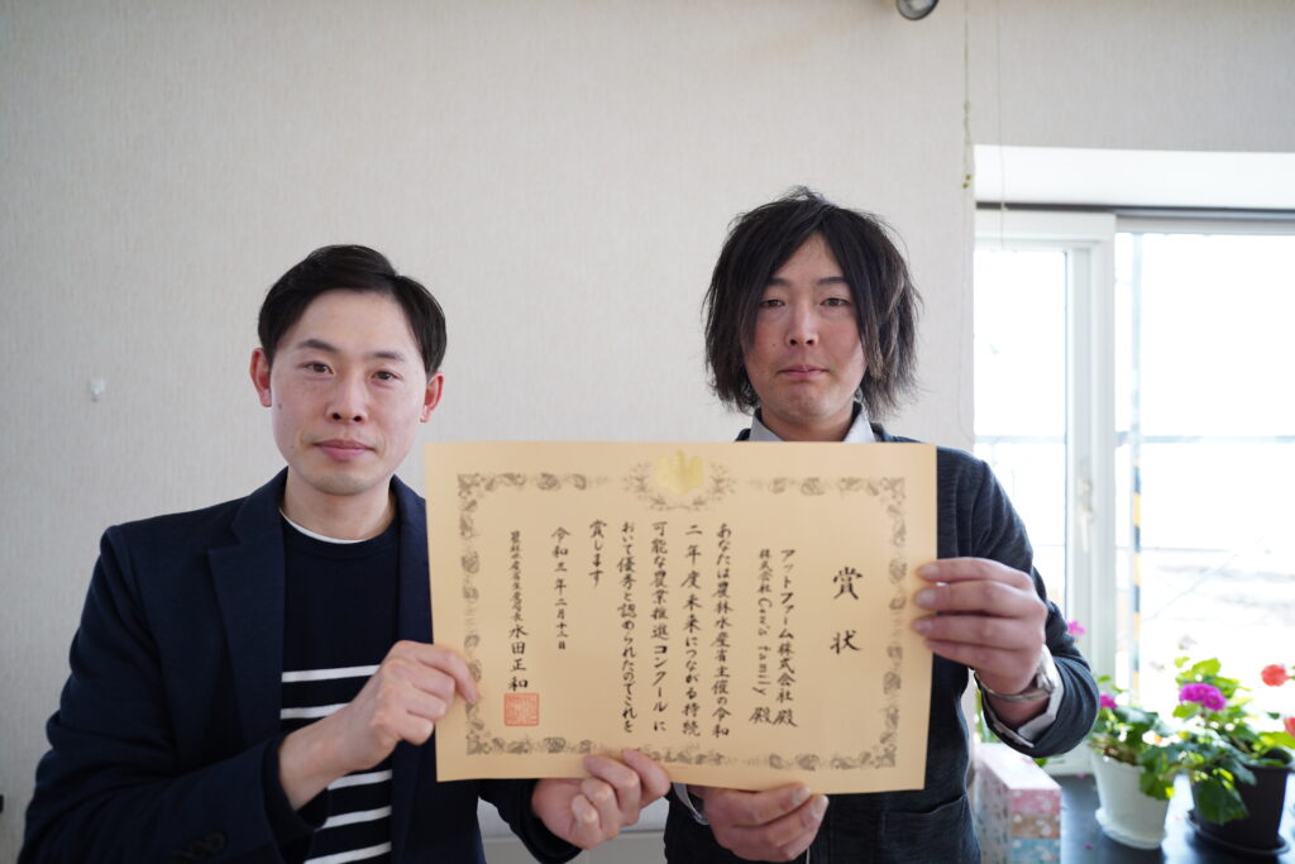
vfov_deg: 61.9
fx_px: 719
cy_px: 432
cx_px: 648
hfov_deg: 84.0
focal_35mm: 20
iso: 100
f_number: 1.8
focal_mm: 20
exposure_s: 1/125
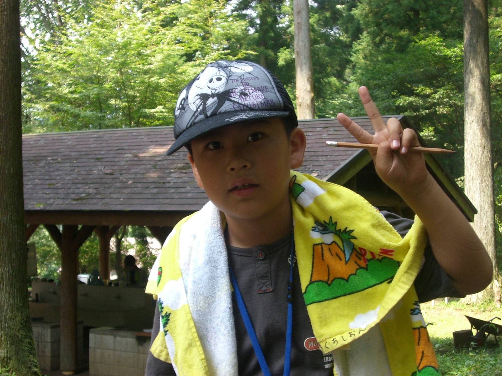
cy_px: 188
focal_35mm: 66
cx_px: 251
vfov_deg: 22.3
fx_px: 957
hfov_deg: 29.4
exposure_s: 1/125
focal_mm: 10.7
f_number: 3.6
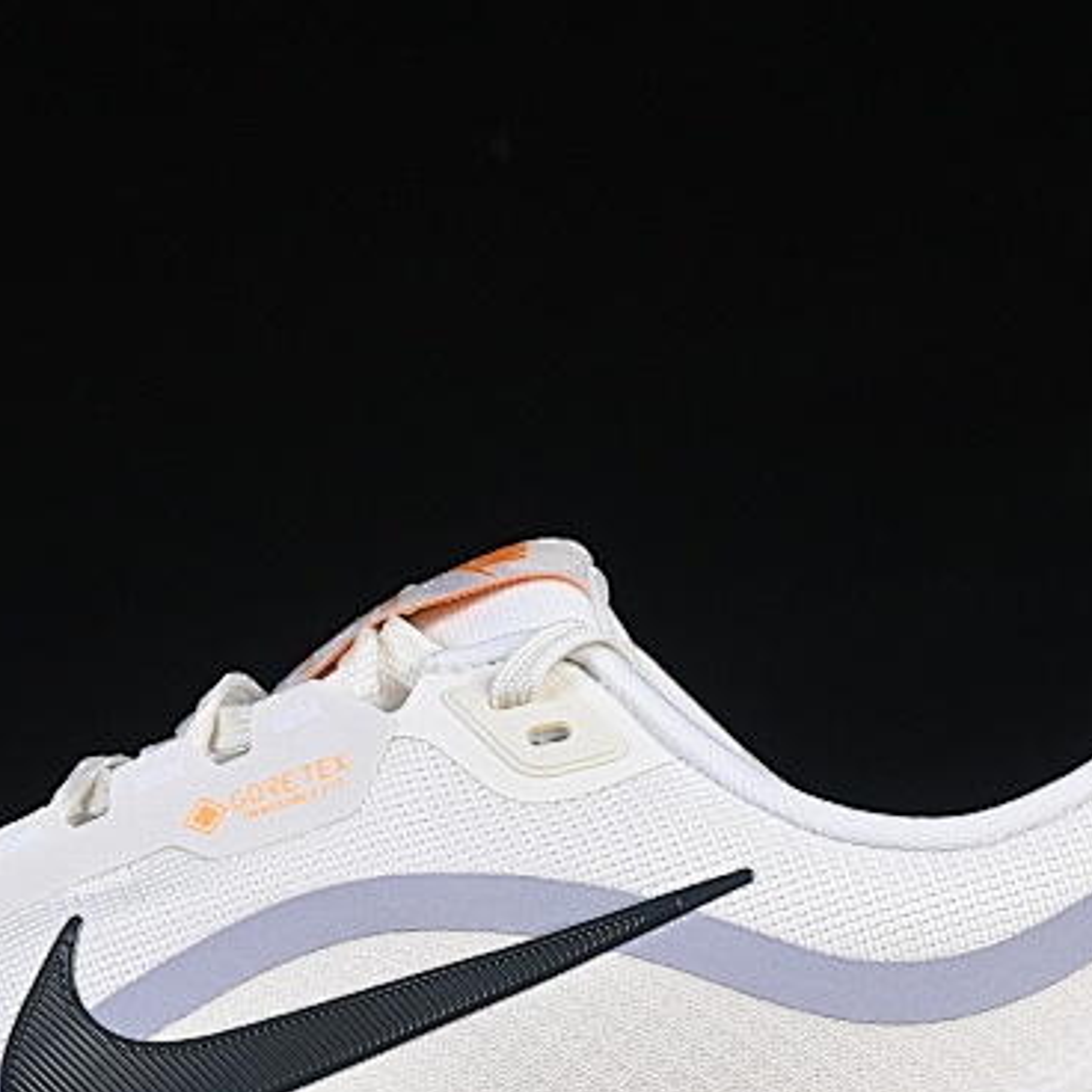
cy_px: 875
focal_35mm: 187
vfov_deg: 9.3
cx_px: 341
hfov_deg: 9.3
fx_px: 6674
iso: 160
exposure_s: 1/80
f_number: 8
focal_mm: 50
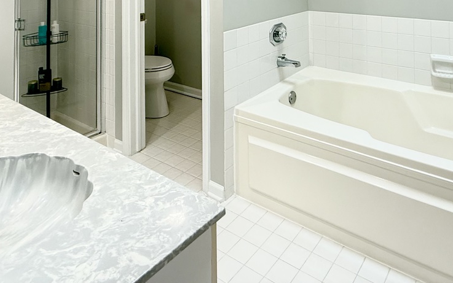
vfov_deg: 35.3
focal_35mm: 29
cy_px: -46
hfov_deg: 63.5
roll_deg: +0.2
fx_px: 358
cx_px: 290
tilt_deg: +1.4
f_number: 2.2
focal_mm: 2.22
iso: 200
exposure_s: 1/60
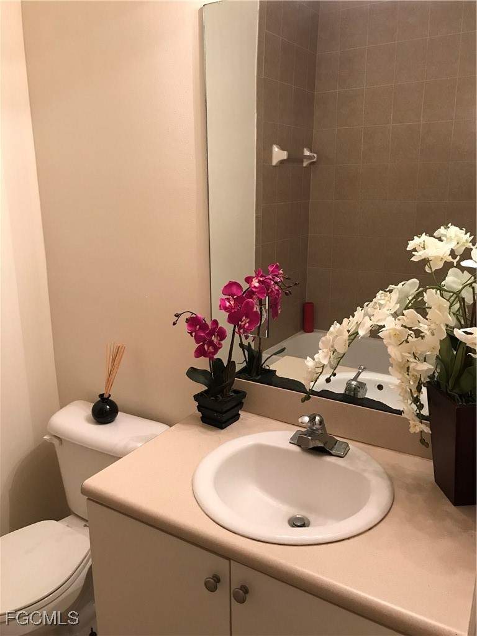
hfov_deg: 49.7
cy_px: 318
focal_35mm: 28
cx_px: 238
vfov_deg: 63.4
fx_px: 514
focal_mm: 3.99
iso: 50
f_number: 1.8
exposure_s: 1/15
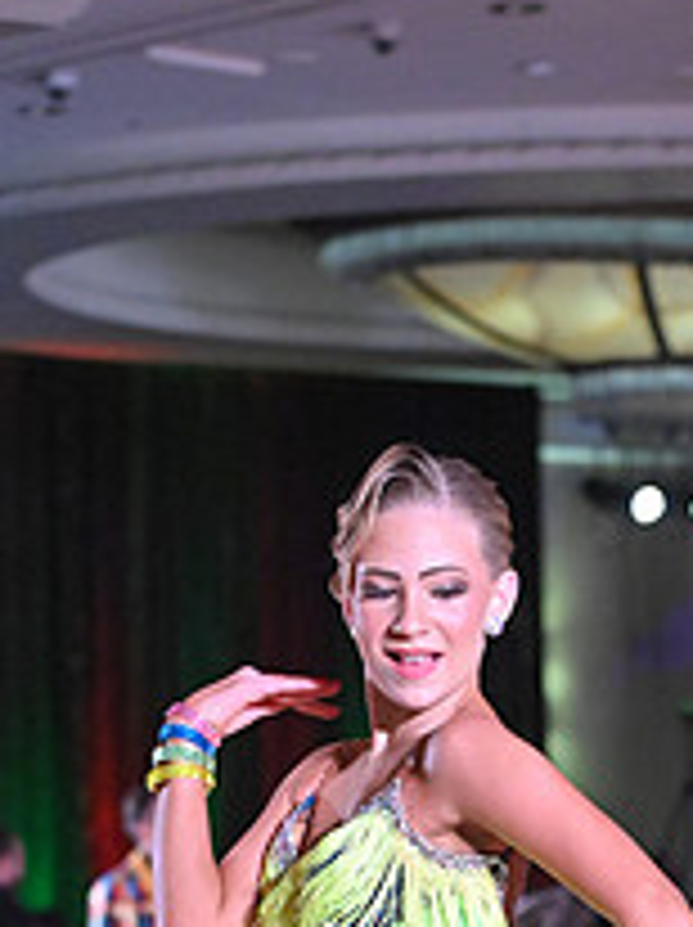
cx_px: 727
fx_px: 5804
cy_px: 1202
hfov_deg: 6.8
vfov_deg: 9.0
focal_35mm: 217
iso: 5000
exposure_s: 1/400
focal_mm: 80
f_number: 5
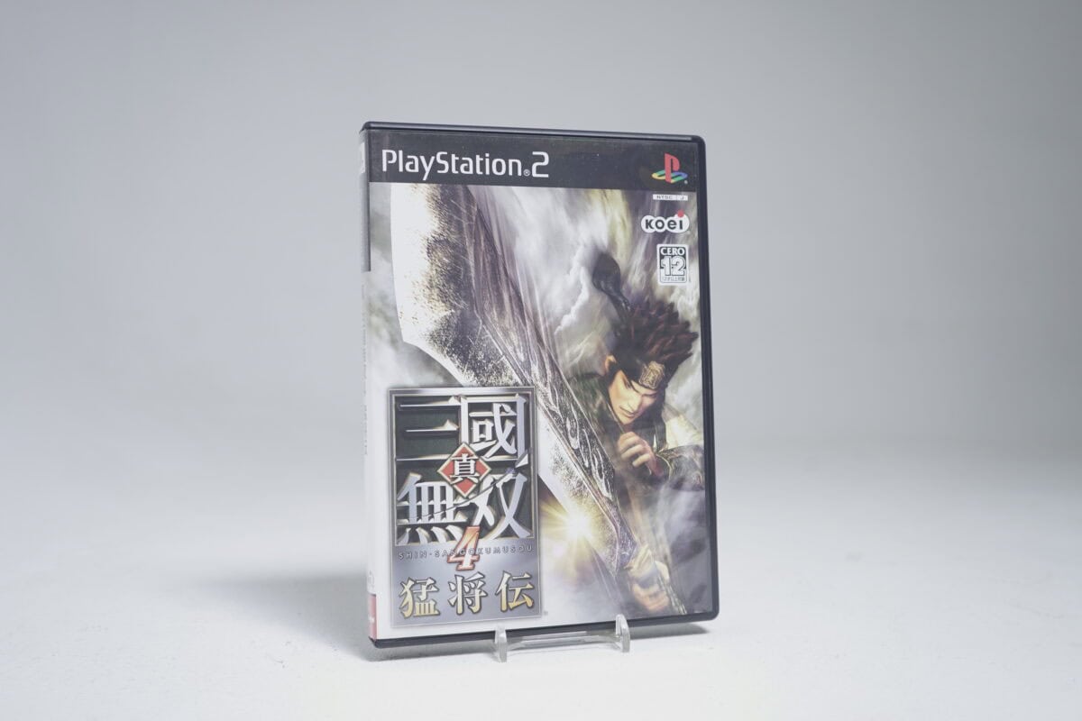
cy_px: 360
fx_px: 1082
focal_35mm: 36
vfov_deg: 36.9
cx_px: 541
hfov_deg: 53.1
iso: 640
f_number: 5.6
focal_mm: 36
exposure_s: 1/20
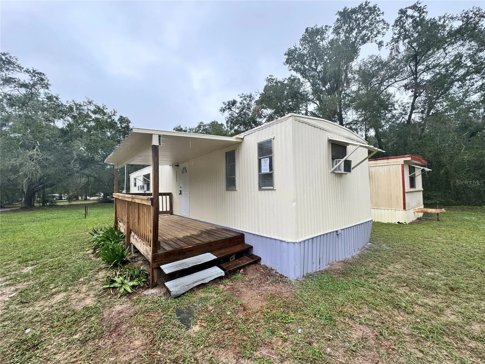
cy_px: 182
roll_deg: +1.3
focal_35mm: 14
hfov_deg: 102.1
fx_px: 196
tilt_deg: +3.5
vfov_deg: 85.7
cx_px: 242
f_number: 2.2
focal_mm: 2.22
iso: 40
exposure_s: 1/278
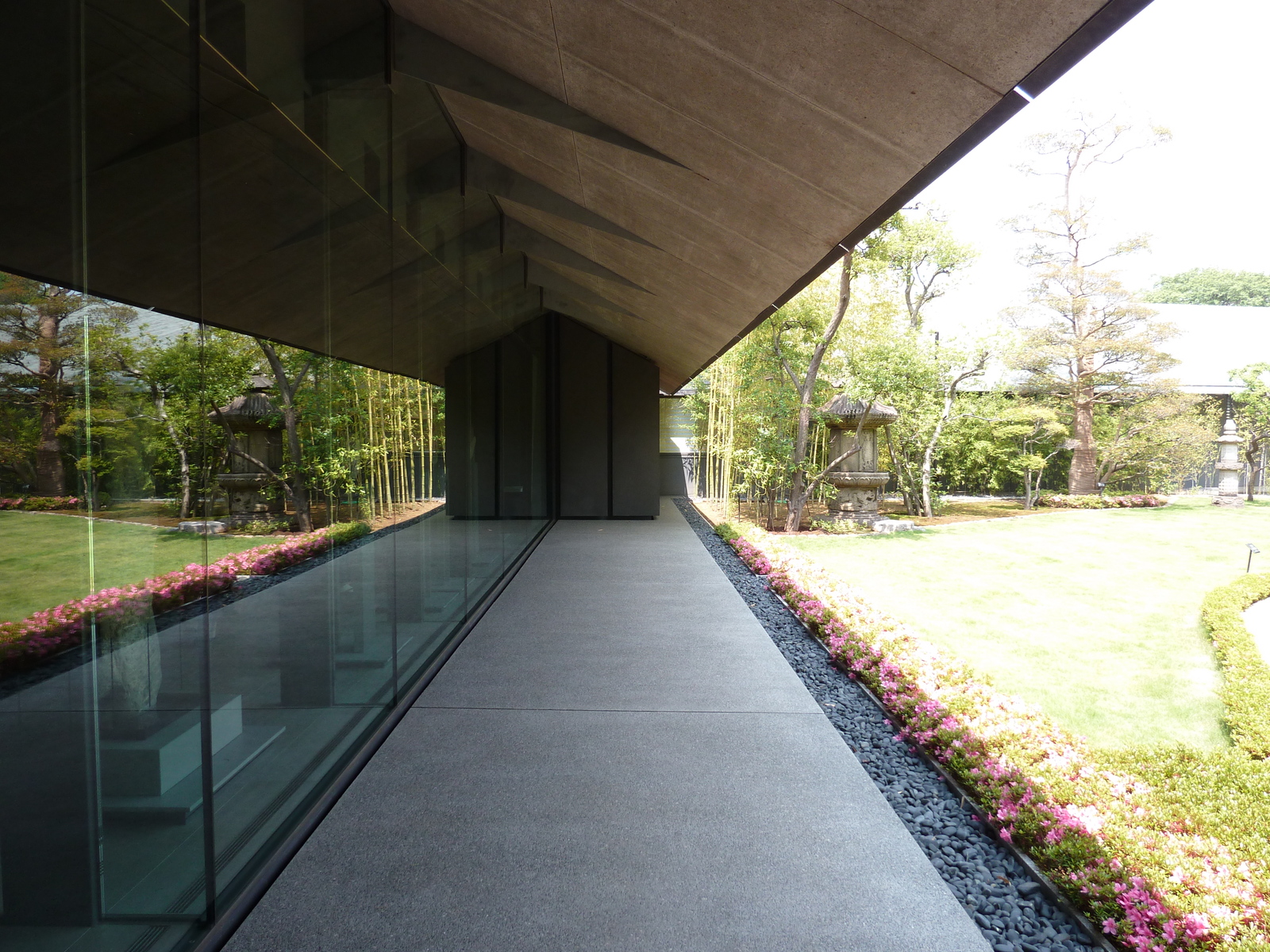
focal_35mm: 25
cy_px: 476
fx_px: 917
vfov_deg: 54.9
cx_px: 635
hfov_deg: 69.4
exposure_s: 1/100
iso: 80
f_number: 3.3
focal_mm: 4.1
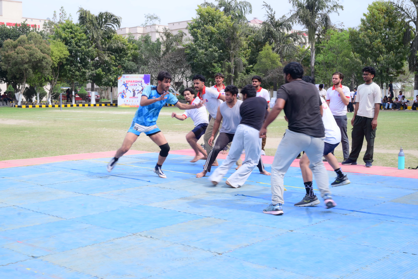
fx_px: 569
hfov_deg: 40.3
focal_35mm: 49
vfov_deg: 27.5
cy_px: 140
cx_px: 209
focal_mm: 49
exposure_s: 1/125
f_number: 11
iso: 250
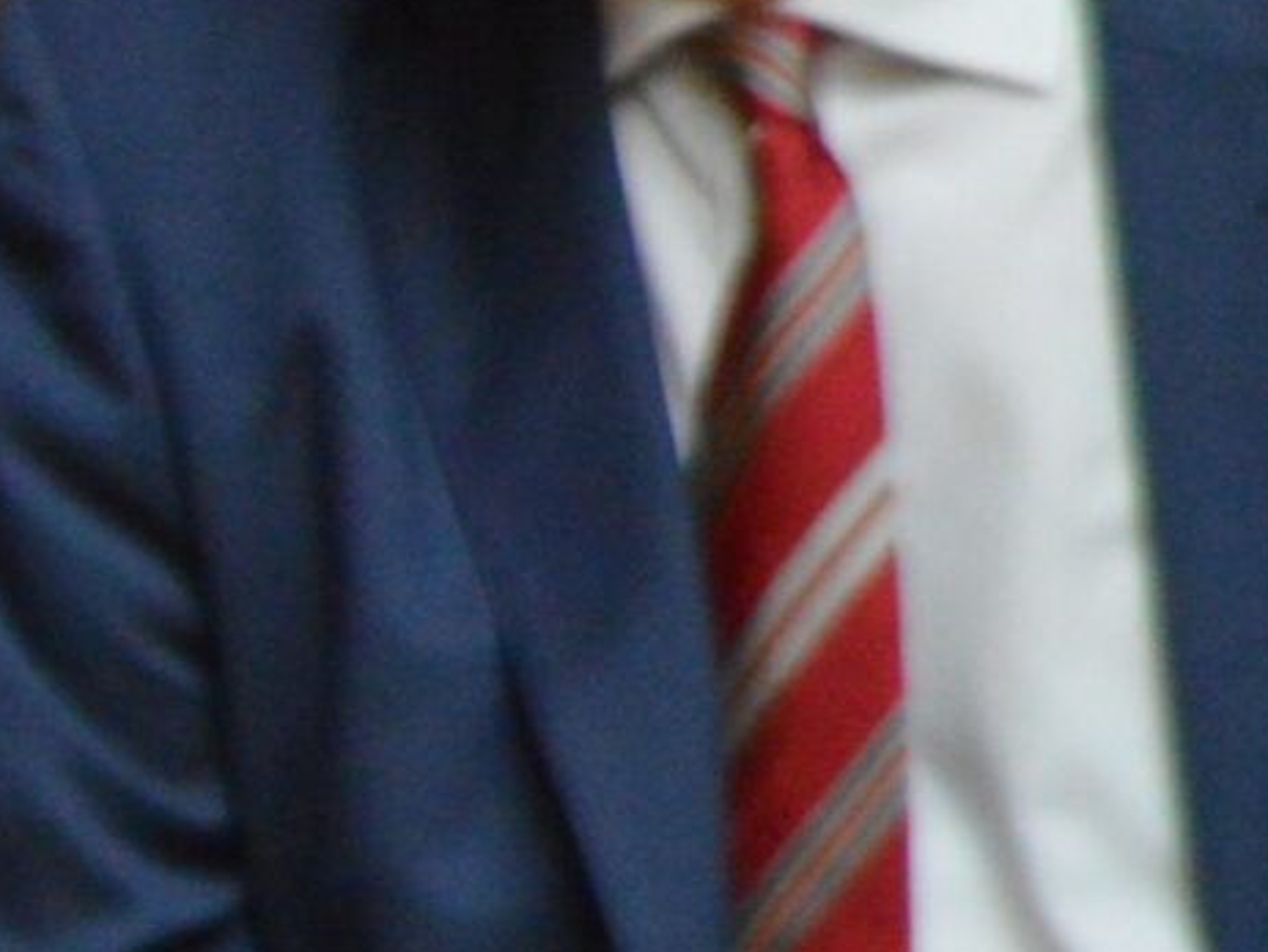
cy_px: 977
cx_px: -1987
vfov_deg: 0.6
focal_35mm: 2393
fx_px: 87702
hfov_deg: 0.8
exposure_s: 1/125
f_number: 5.6
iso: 2200
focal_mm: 300
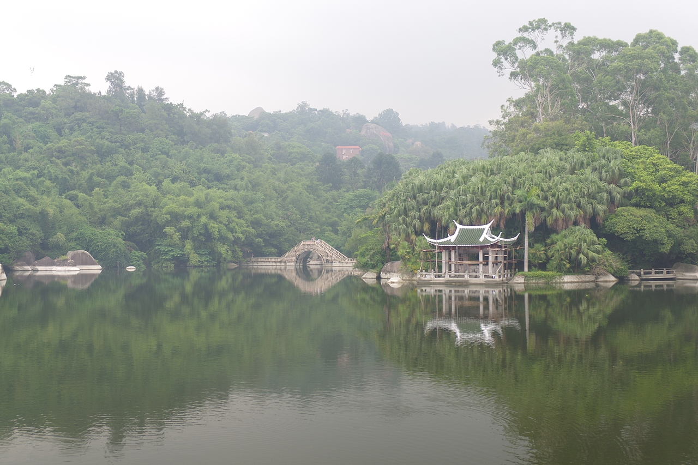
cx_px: 349
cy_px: 232
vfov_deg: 31.9
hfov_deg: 46.4
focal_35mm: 42
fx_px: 814
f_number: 4.5
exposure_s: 1/30
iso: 100
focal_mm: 28
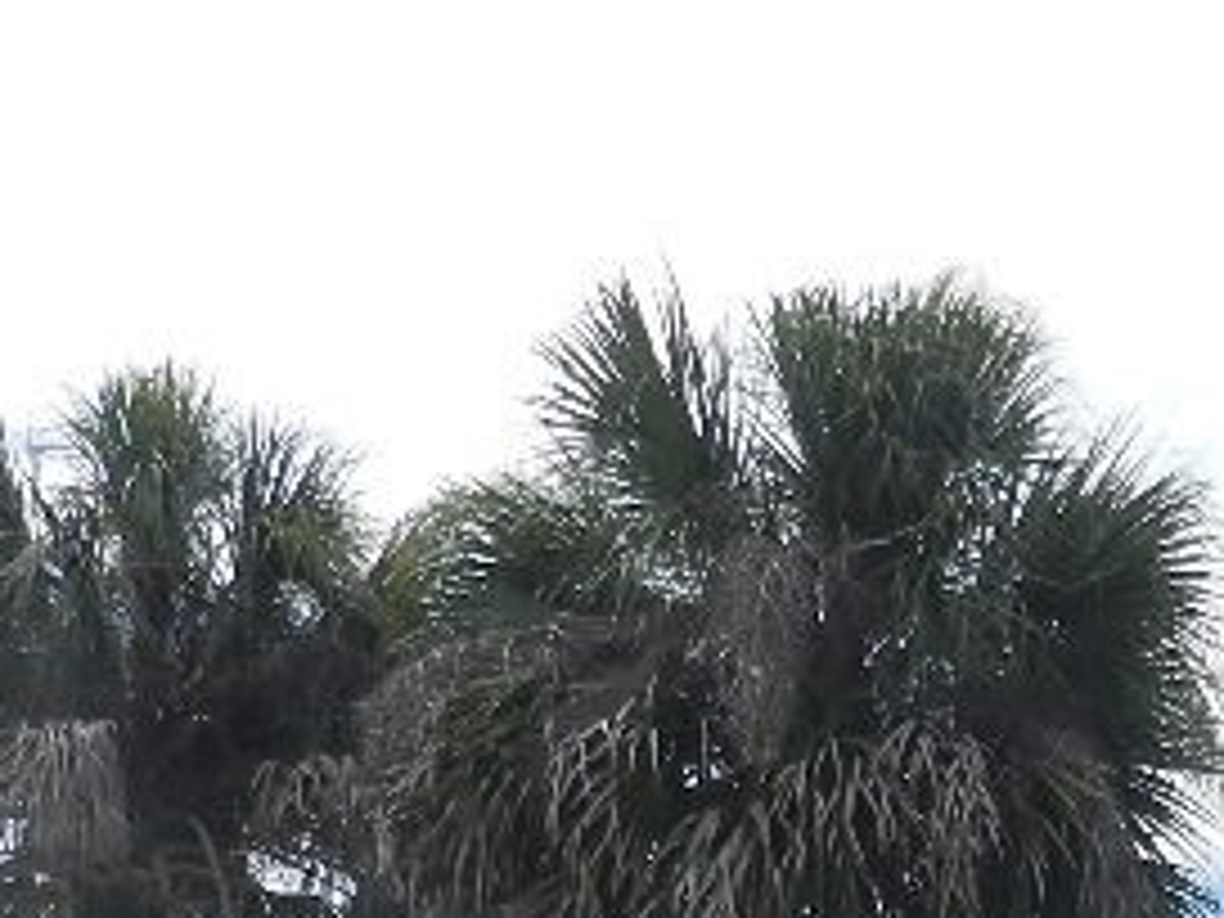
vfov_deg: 14.5
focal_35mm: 94
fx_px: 3324
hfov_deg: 19.7
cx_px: 1436
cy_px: 1444
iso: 160
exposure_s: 1/1600
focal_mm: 4.5
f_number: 3.5
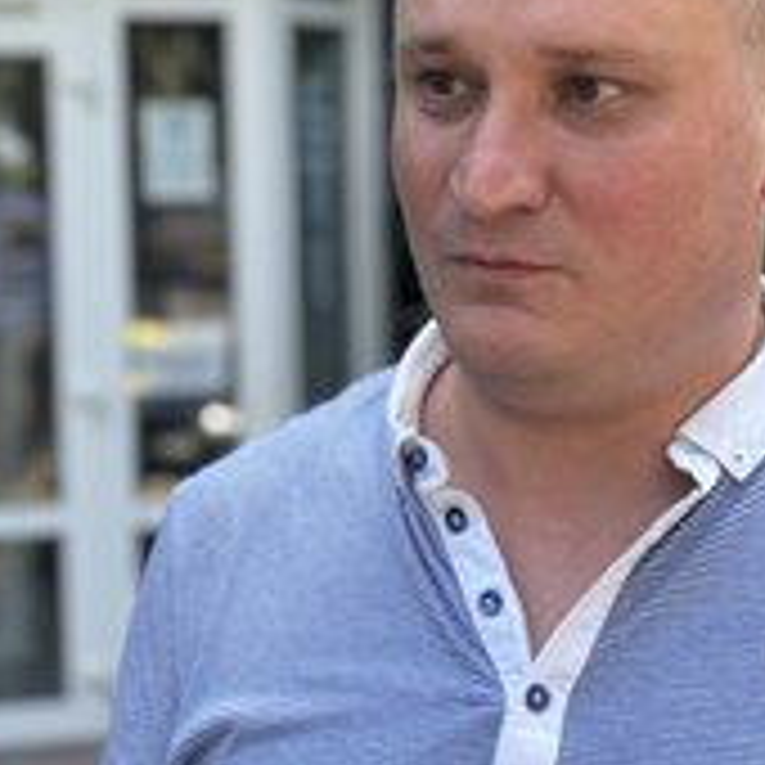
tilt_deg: -1.0
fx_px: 2500
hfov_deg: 17.4
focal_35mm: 100
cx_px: 346
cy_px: 328
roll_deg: +1.8
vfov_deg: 17.4
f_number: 1.78
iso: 64
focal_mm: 6.76
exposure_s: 1/499
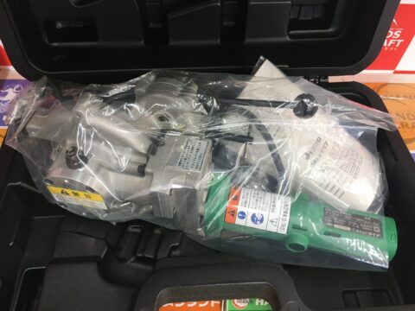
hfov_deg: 61.7
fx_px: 348
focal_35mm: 29
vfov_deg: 48.2
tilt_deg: -53.4
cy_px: 156
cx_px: 208
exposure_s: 1/30
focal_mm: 4.15
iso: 40
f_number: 2.2
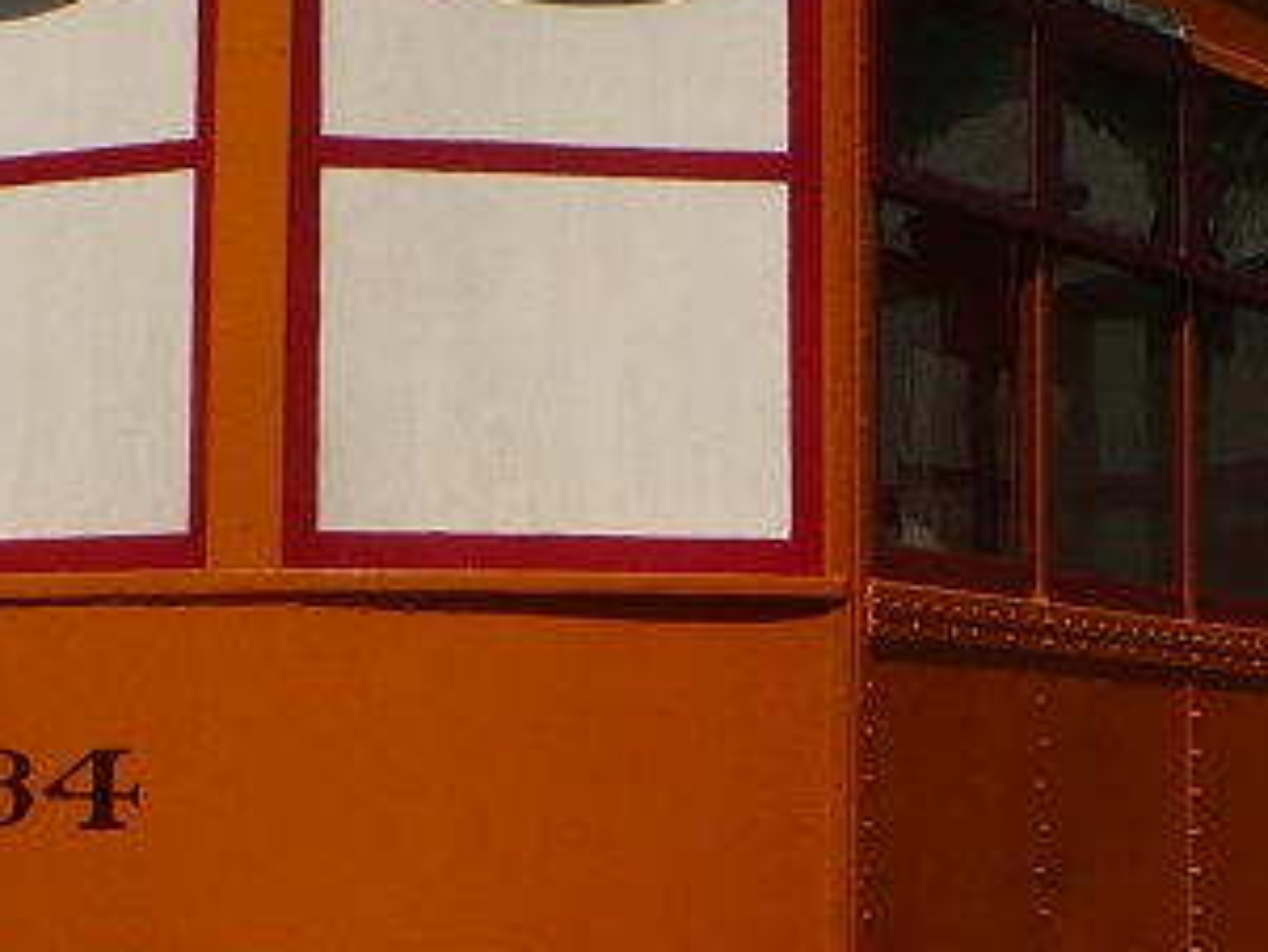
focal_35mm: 123
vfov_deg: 12.1
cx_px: 775
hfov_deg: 16.0
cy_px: 476
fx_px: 4507
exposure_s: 1/640
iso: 100
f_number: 8
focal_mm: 6.1
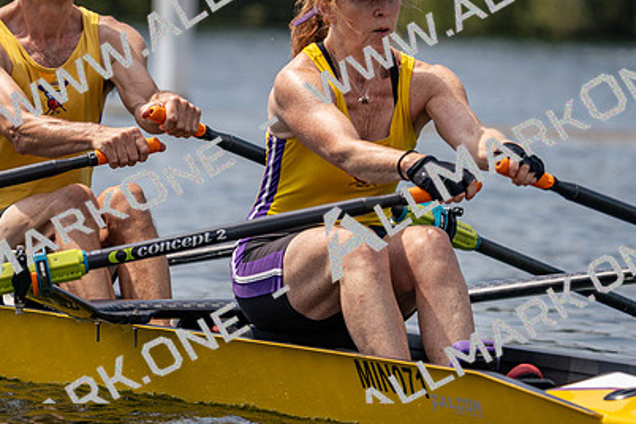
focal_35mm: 433
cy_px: 132
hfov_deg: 4.8
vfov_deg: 3.2
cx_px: 188
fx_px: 7649
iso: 200
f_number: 5.6
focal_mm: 300
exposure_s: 1/1600
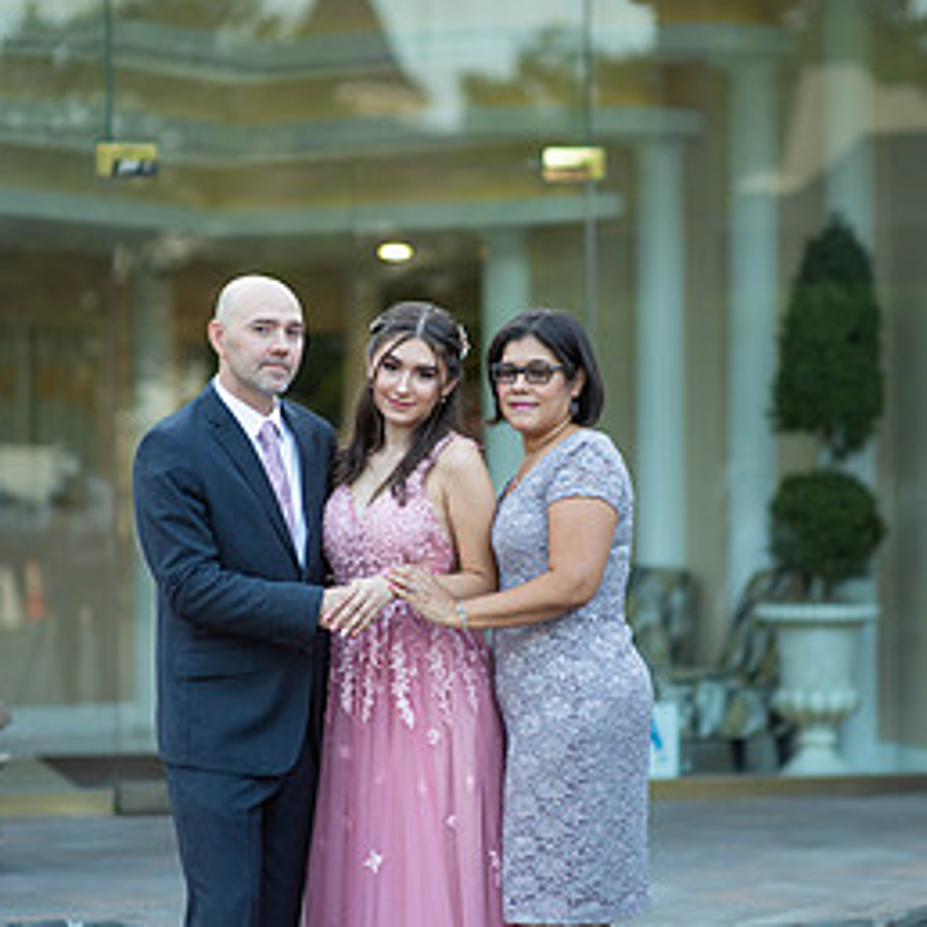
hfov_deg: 13.8
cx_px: 458
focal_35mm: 126
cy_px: 532
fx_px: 3817
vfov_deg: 13.8
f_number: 2
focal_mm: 85
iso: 250
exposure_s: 1/500
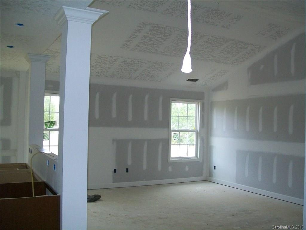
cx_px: 153
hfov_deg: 51.4
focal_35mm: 36
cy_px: 115
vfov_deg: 39.7
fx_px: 318
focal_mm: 6
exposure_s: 1/160
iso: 160
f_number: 2.7
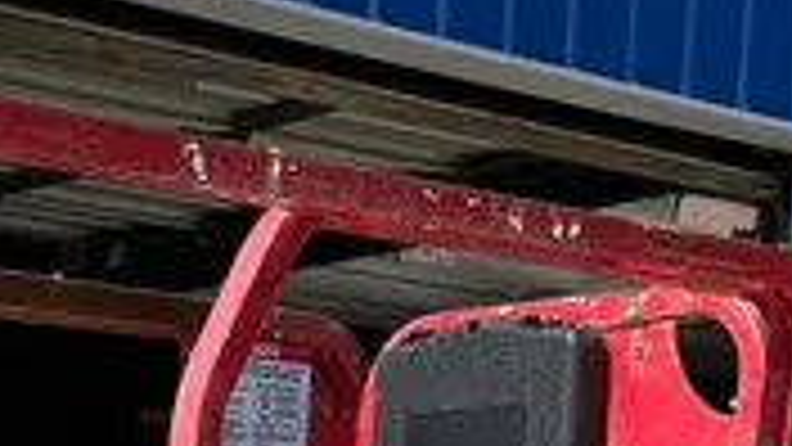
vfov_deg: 8.4
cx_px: 9
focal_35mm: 118
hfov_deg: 17.7
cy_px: 1408
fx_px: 2478
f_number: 1.5
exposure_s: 1/4115
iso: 50
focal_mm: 5.7
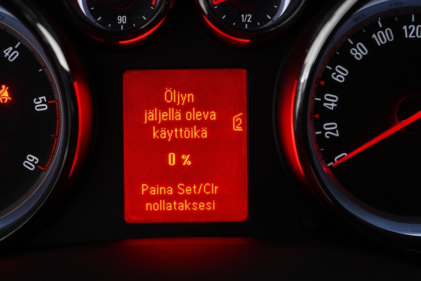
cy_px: 130
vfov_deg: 26.5
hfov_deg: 38.8
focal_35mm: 51
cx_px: 186
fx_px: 596
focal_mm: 43
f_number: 4.5
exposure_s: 1/60
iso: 2000
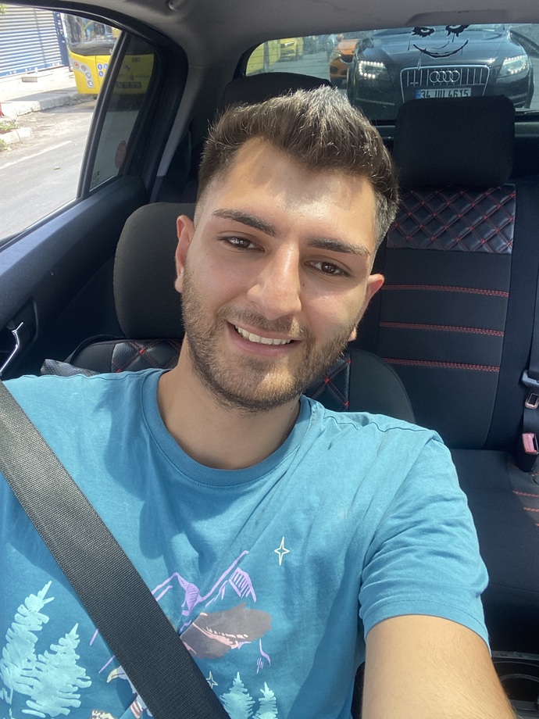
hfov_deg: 46.8
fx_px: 623
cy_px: 360
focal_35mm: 30
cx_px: 270
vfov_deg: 60.0
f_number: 2.2
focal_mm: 2.71
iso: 64
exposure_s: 1/122
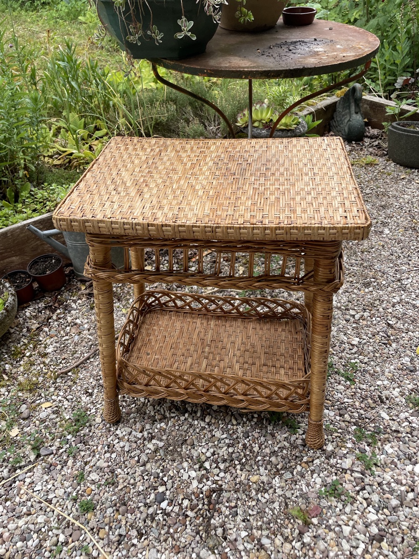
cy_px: 280
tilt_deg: -36.8
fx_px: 420
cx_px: 210
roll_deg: +2.0
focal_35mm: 26
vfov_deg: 67.3
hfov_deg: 53.1
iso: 32
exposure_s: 1/739
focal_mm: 4.2
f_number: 1.6
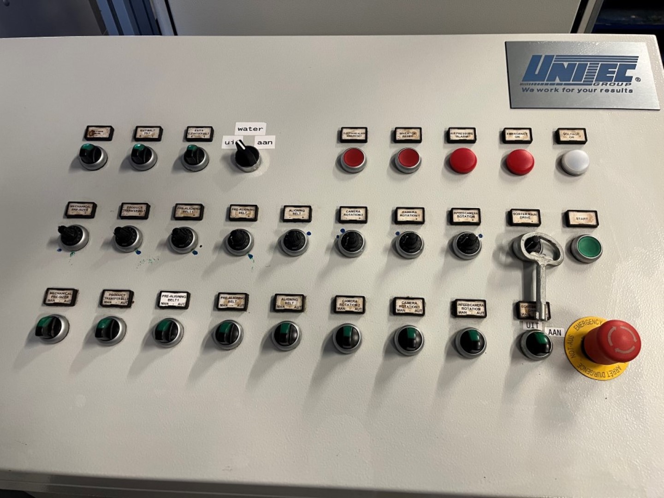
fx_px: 499
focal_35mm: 26
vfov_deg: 53.1
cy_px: 249
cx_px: 332
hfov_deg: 67.3
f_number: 1.6
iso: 160
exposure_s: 1/50
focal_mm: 5.1
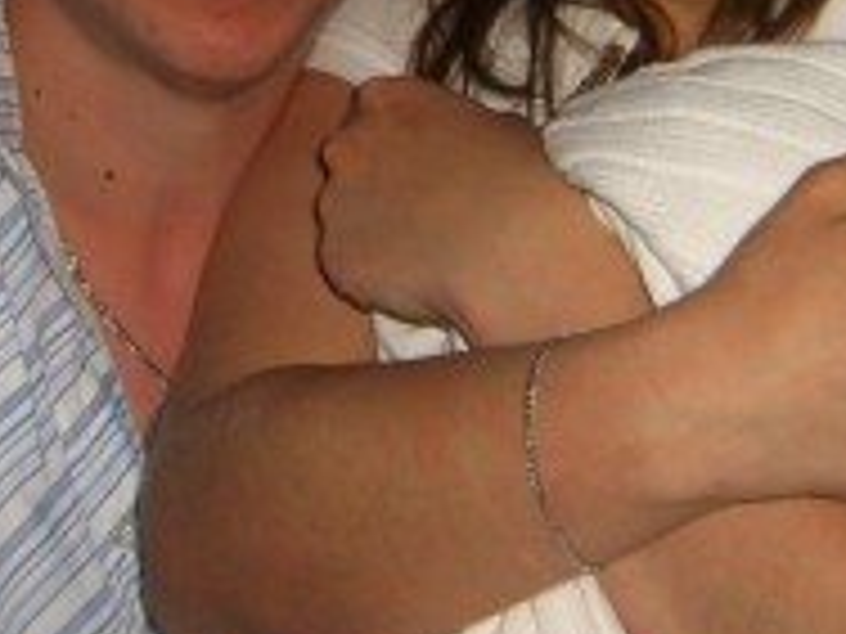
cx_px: 364
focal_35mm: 121
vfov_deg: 12.2
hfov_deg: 16.3
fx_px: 2957
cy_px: 58
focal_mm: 7.9
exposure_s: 1/60
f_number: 2.8
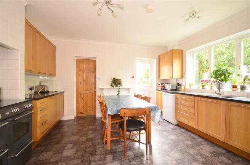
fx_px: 104
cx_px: 125
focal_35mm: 15
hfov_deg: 100.5
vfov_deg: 77.0
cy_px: 82
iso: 200
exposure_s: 1/5
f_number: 5
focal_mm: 10
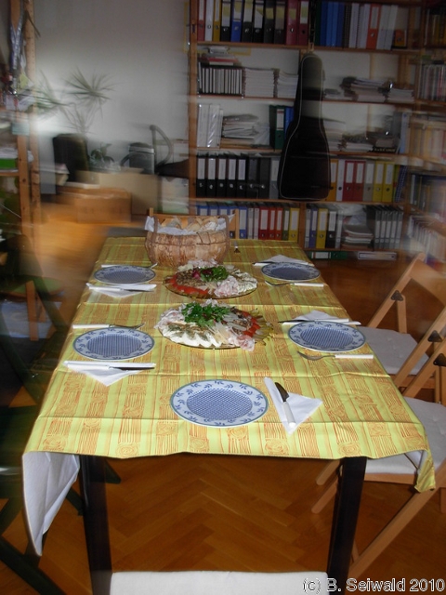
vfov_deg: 49.0
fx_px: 653
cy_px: 298
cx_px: 223
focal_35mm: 38
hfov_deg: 37.7
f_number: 2.9
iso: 94
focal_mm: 6.3
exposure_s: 1/38
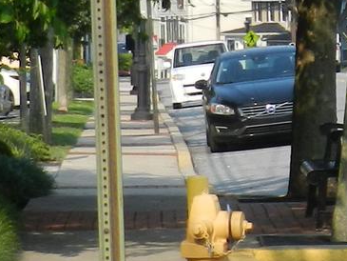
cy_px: -70
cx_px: 680
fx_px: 4272
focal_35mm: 426
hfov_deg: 4.6
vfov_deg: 3.5
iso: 160
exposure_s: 1/500
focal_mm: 13.5
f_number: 4.8
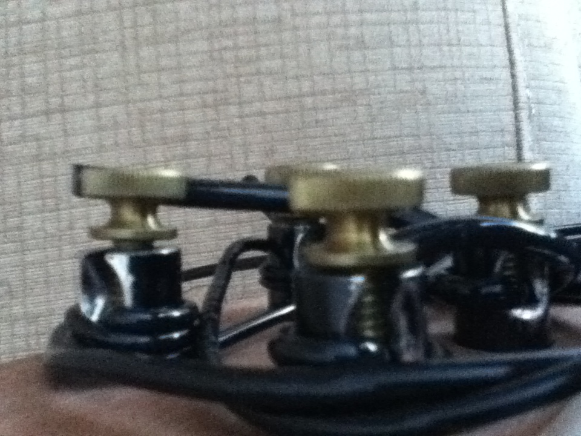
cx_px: 290
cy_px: 218
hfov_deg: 56.8
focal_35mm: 32
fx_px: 537
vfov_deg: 44.2
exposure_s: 1/15
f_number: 2.4
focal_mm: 3.85
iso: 1250
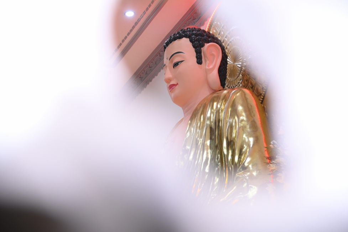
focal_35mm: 70
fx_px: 676
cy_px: 116
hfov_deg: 28.9
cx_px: 174
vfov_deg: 19.4
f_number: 4
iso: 1000
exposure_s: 1/100
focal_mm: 70
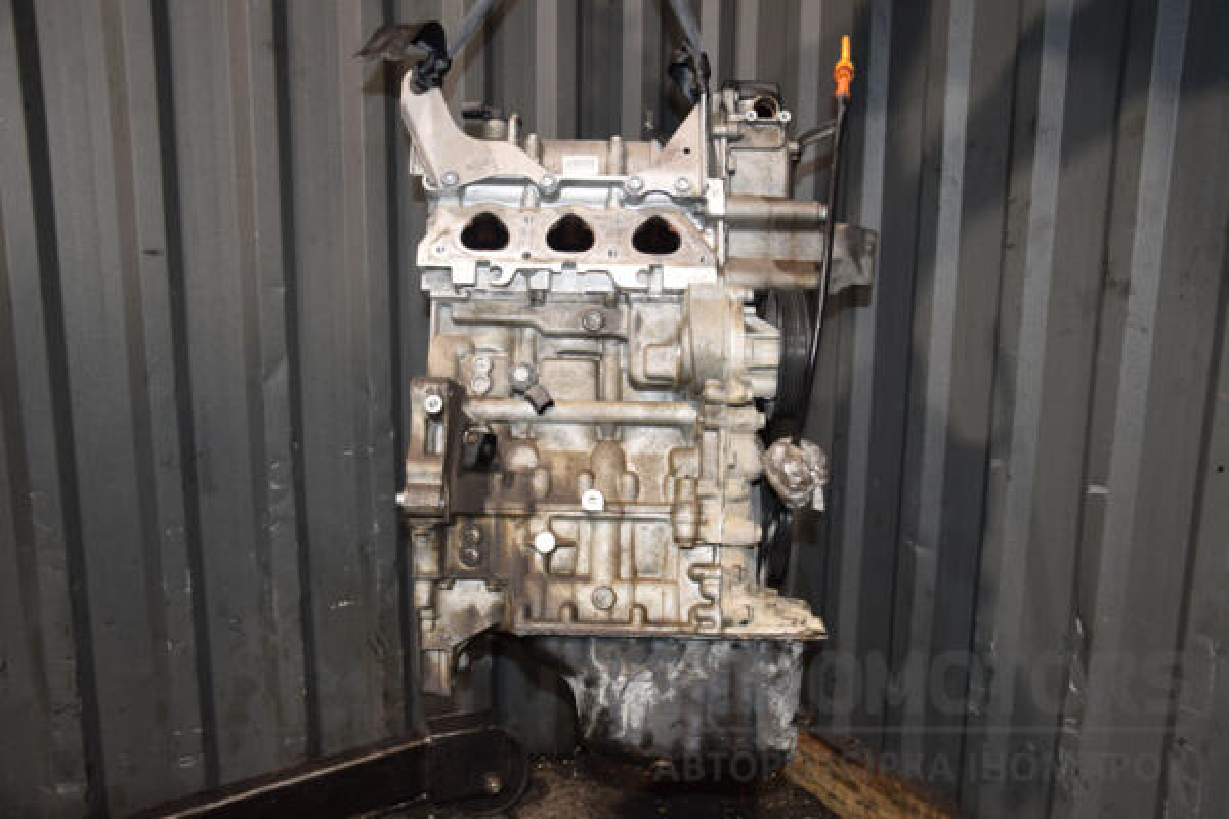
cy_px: 410
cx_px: 614
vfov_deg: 40.0
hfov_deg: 57.2
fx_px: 1126
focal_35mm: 33
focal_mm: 22
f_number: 5
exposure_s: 1/60
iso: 800
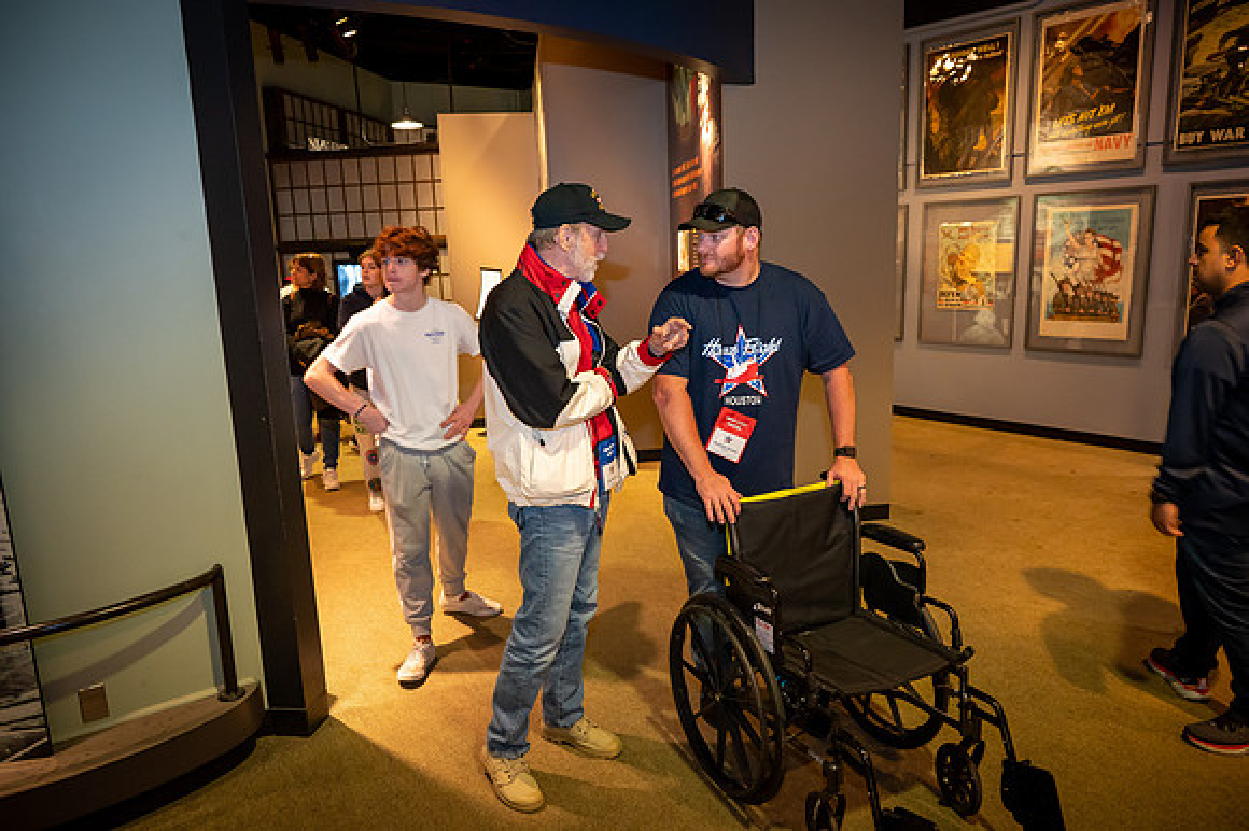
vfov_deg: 53.1
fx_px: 832
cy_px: 416
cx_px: 624
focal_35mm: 24
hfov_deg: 73.8
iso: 4000
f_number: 5
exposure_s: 1/30
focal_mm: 24
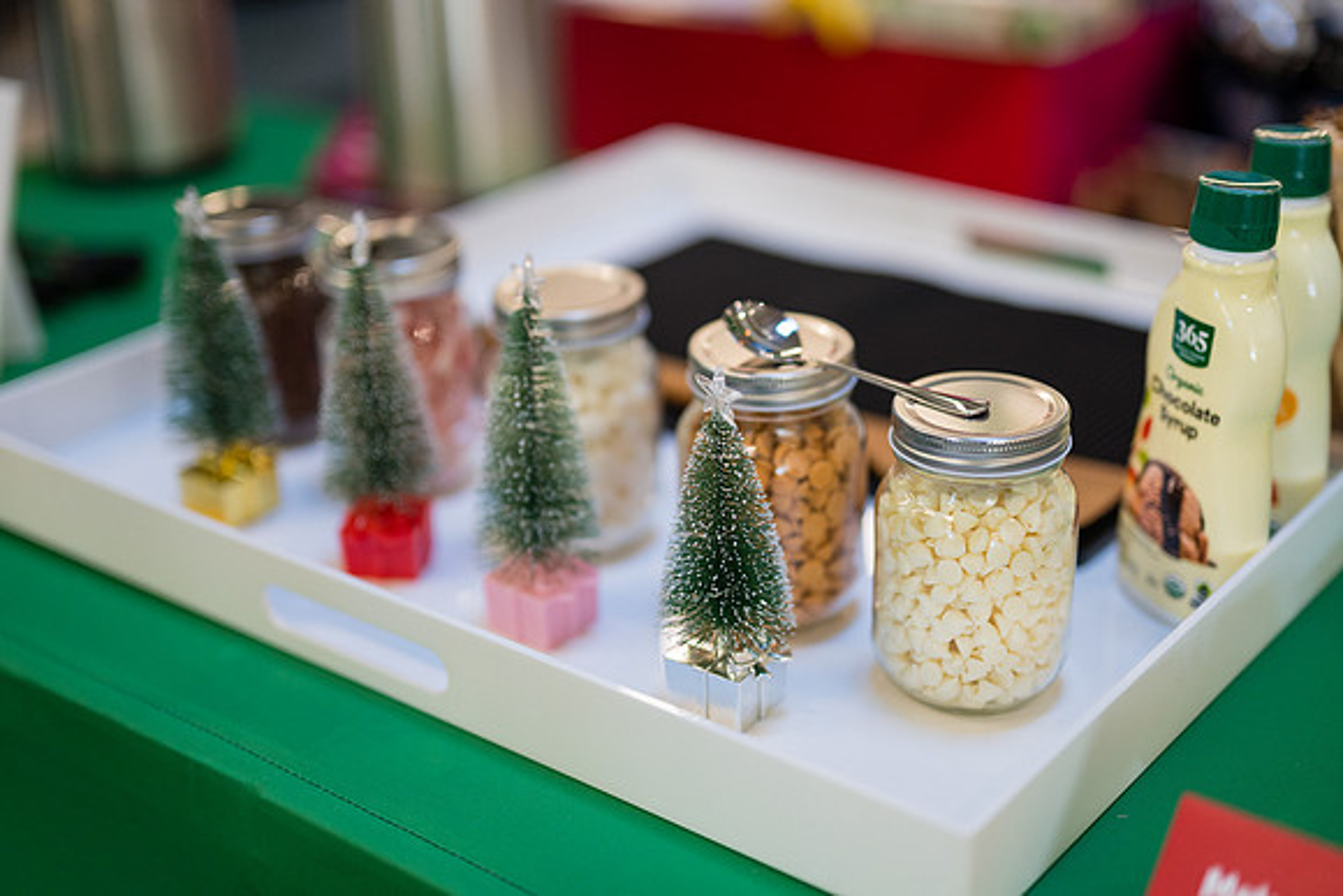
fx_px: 1866
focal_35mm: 50
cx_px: 672
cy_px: 448
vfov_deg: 27.0
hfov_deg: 39.6
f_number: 1.2
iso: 800
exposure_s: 1/320
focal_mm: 50
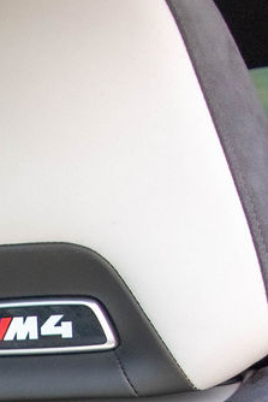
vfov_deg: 14.8
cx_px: -304
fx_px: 1383
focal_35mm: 124
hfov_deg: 10.1
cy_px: 686
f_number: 3.5
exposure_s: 1/800
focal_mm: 18
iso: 800
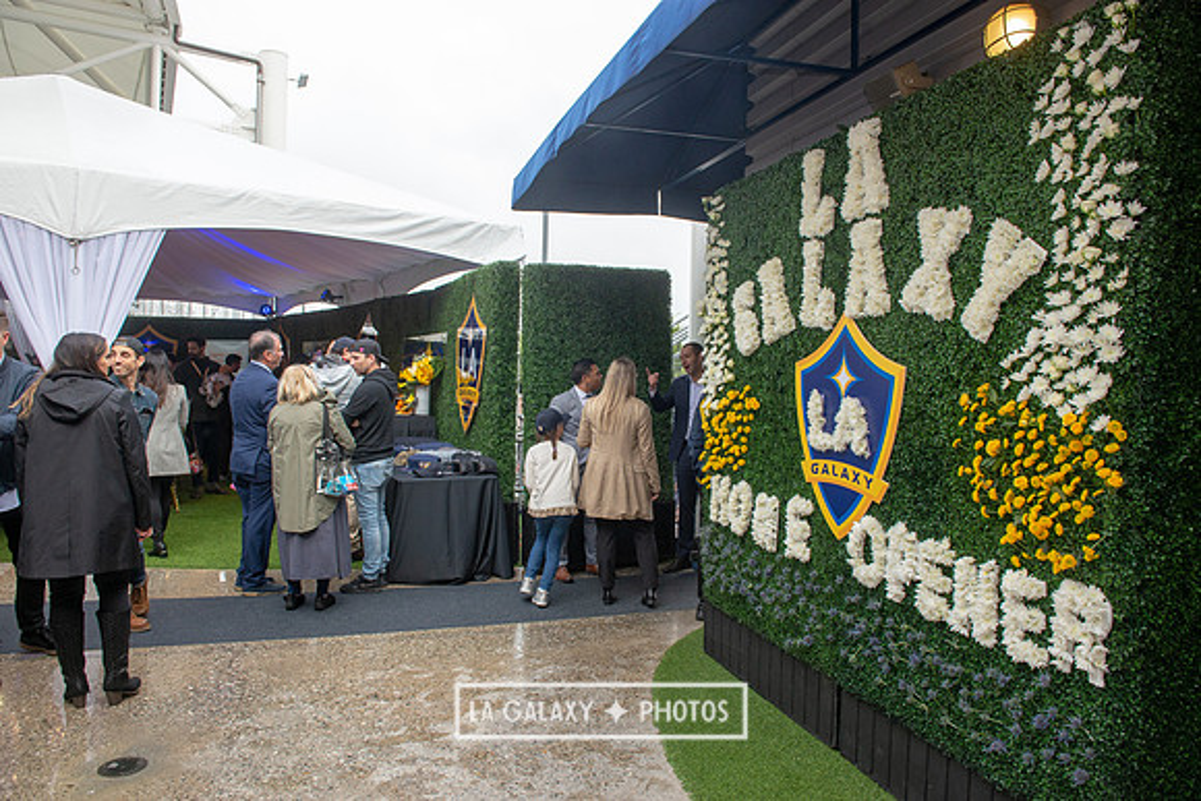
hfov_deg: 73.7
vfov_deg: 53.2
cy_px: 400
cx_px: 600
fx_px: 801
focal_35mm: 24
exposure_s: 1/200
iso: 500
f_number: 7.1
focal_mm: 24
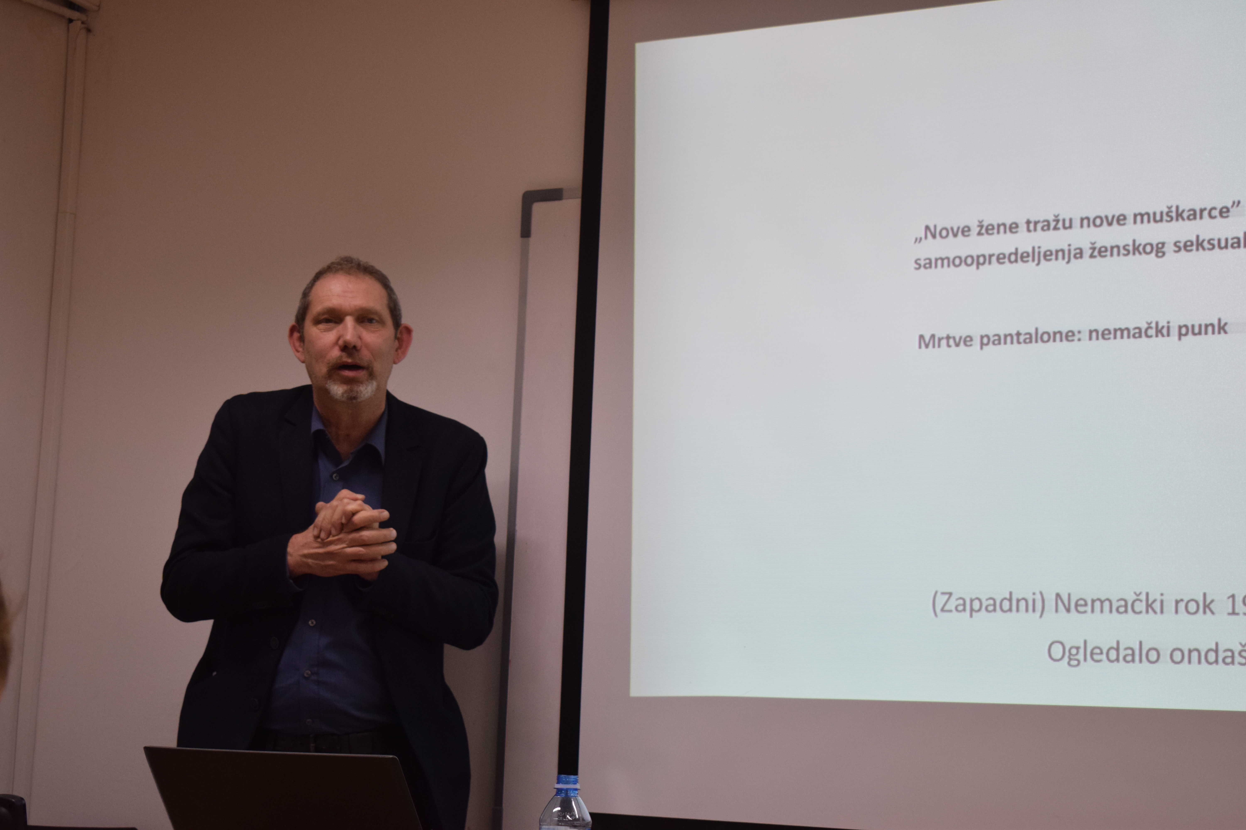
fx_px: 2492
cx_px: 623
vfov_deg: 18.9
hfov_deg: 28.1
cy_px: 415
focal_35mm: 72
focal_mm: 48
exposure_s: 1/60
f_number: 5.3
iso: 640
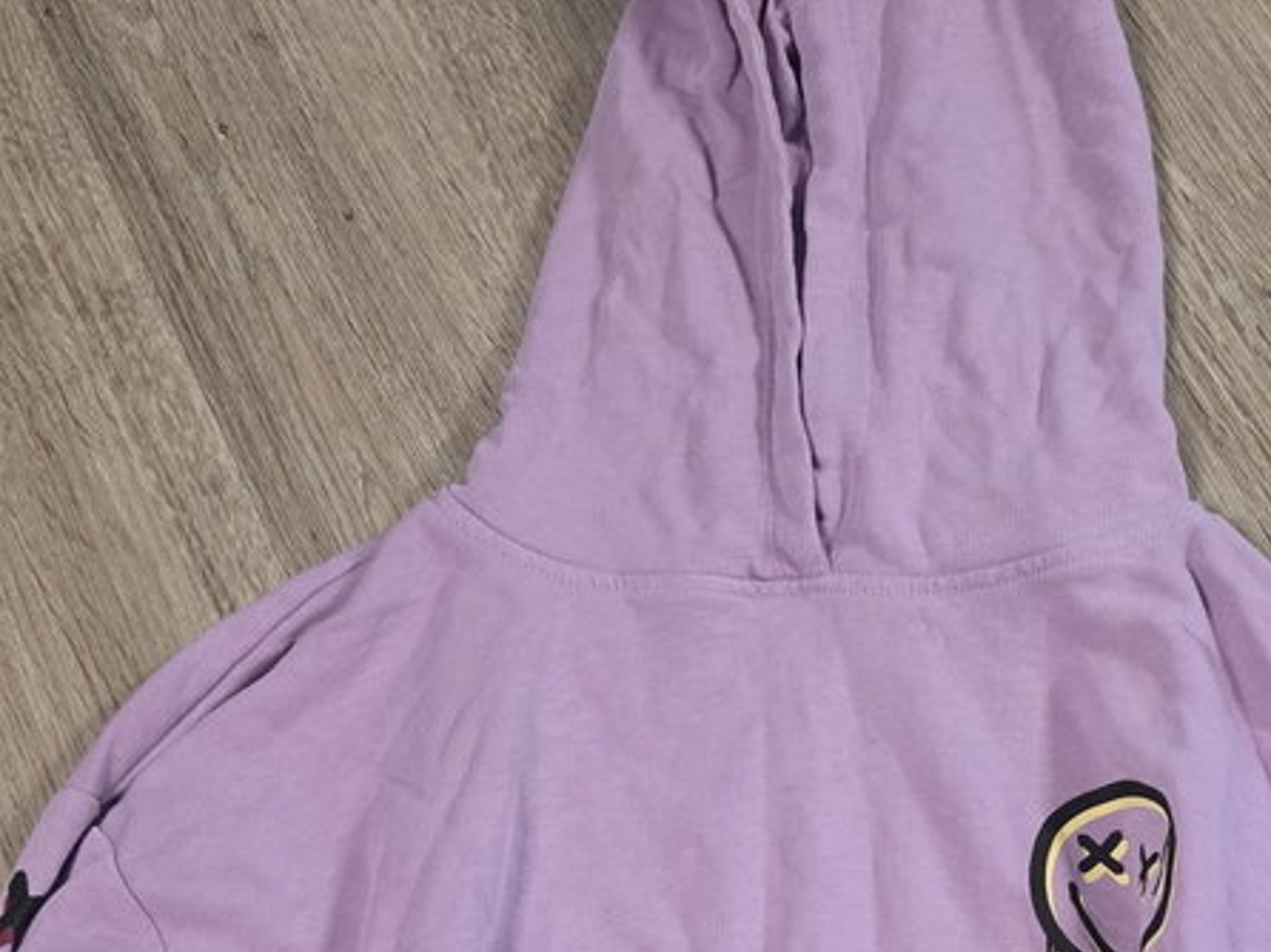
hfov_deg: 30.1
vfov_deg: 21.9
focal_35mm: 64
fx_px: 2349
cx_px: 809
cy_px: 986
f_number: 1.8
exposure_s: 1/100
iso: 1600
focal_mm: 5.4
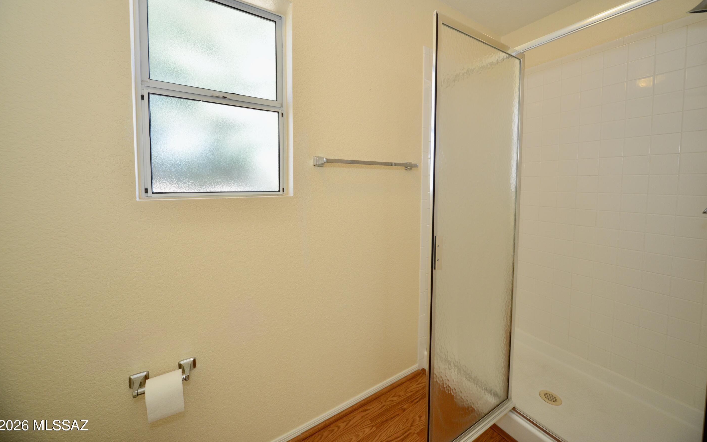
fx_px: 250
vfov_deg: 82.6
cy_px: 198
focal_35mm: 13
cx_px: 362
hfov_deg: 109.3
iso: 800
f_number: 7.1
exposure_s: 1/60
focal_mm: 12
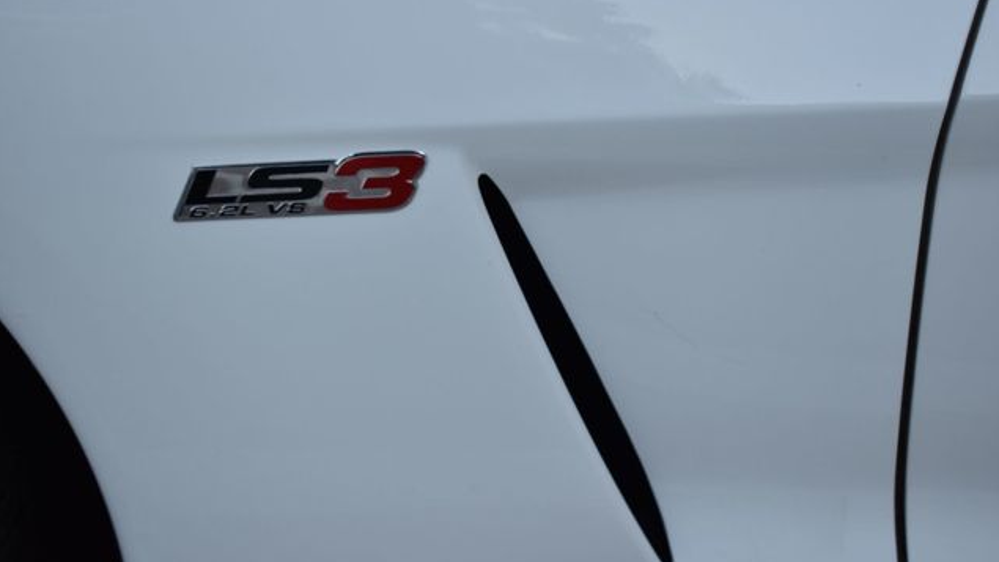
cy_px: 277
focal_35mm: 76
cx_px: 500
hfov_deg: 27.9
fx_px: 2013
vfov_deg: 15.9
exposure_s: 1/125
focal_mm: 48
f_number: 5.6
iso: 220
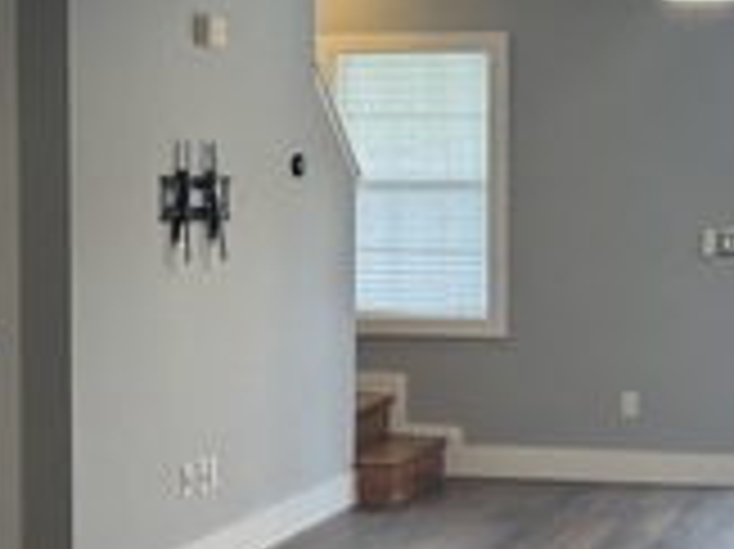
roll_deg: -0.6
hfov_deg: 20.0
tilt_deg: -2.7
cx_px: 435
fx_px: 2076
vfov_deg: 15.1
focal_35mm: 98
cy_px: 292
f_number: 1.78
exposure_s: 1/120
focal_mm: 6.76
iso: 160
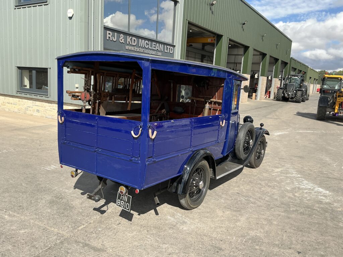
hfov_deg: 63.4
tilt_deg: -9.9
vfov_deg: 49.7
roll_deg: -5.6
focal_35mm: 28
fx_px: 277
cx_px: 172
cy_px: 128
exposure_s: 1/1534
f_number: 1.8
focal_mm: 3
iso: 25
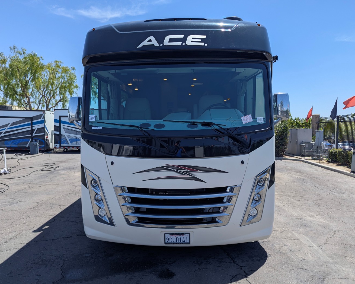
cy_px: 142
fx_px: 263
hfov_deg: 68.1
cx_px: 170
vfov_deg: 56.8
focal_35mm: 25
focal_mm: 6.81
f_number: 1.85
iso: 46
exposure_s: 1/1887
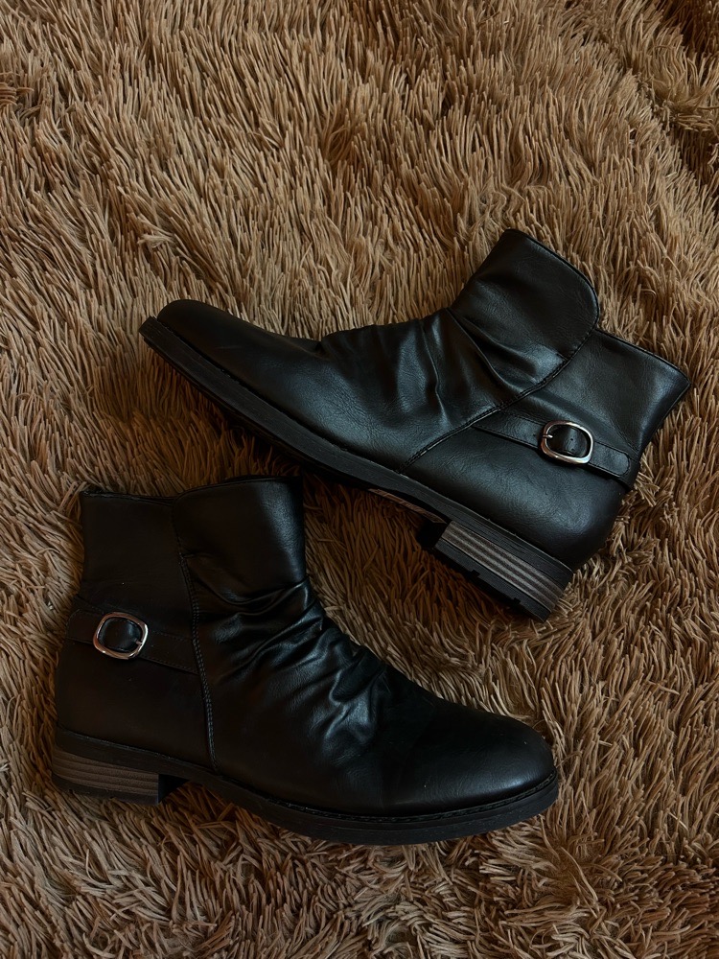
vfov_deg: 67.3
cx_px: 360
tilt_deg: -82.2
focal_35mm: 26
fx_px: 720
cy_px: 480
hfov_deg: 53.1
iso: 125
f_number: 1.5
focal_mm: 5.7
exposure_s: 1/62
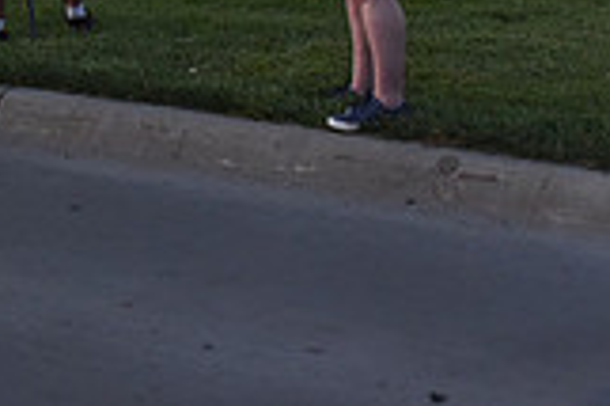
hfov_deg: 10.9
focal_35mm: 180
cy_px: -321
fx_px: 3047
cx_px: -345
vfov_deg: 7.4
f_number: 3.5
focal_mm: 50
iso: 2500
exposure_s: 1/400
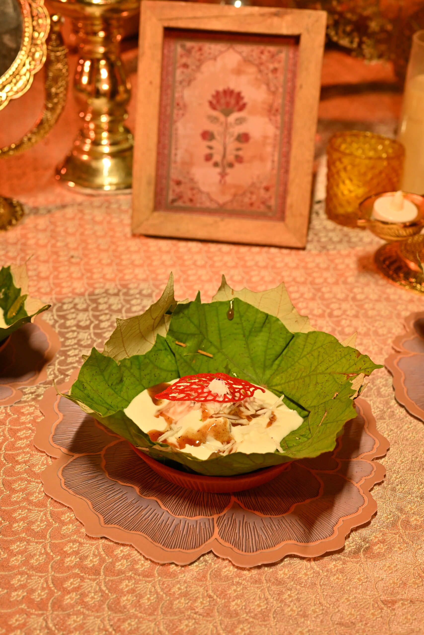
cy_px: 318
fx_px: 883
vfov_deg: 39.6
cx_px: 212
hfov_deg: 27.0
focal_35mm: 50
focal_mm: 50
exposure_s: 1/125
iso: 640
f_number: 6.3
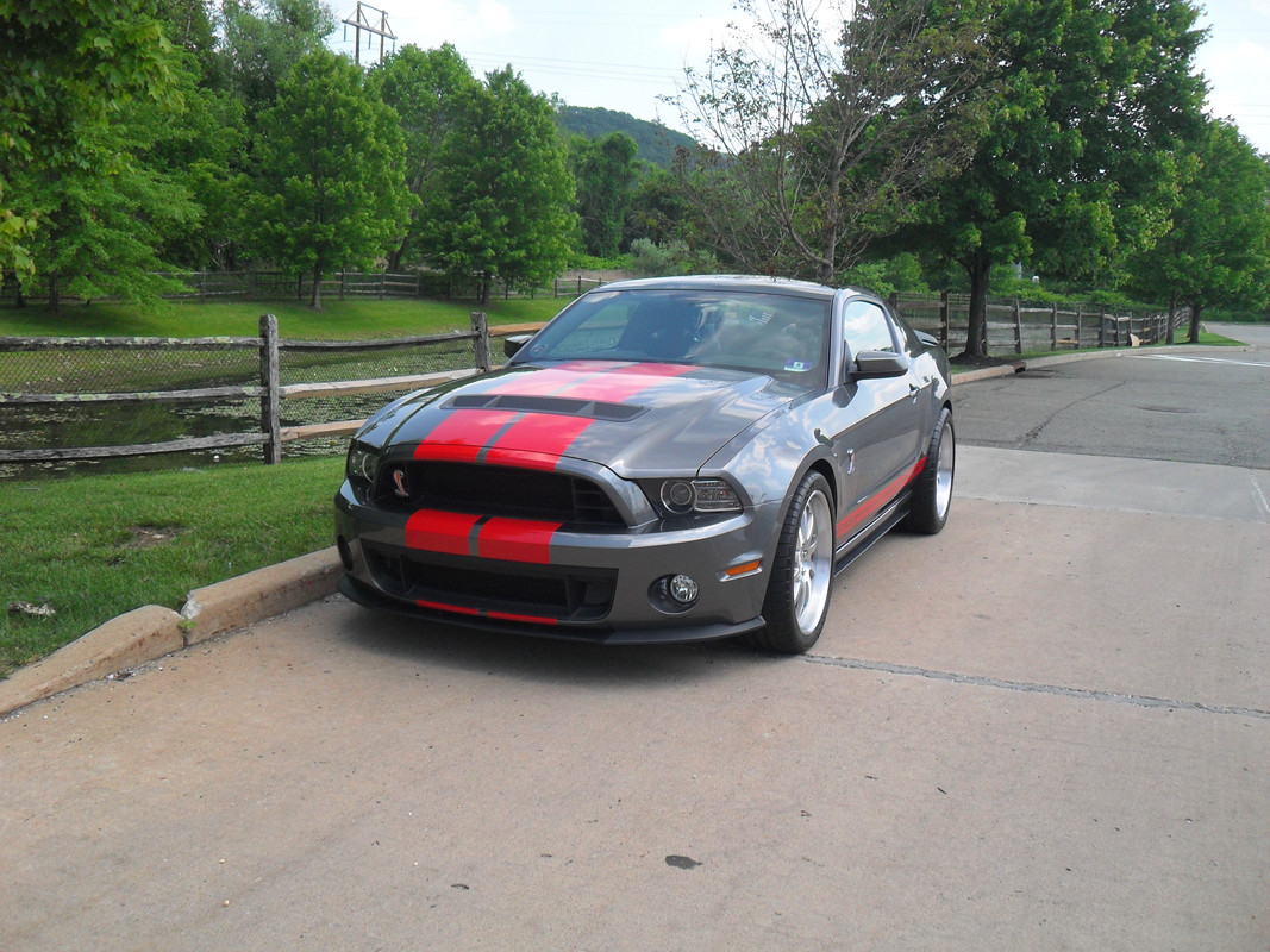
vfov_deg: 40.7
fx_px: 1284
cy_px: 476
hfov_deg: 52.6
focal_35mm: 35
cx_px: 635
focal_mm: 6.2
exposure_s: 1/90
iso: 100
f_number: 8.9
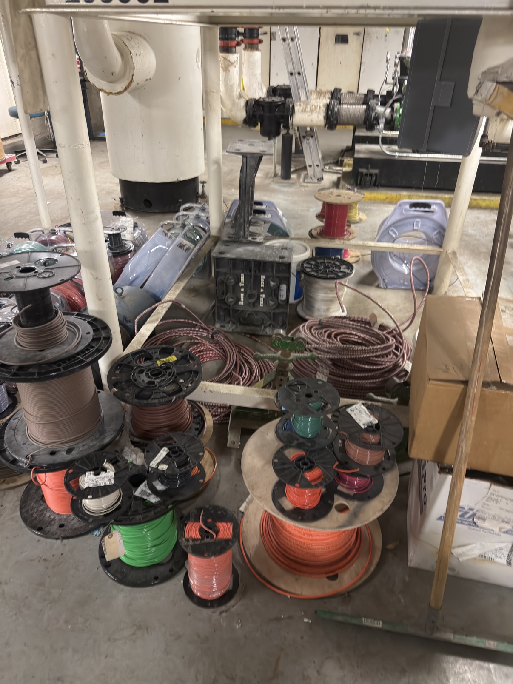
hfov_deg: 56.8
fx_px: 474
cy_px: 342
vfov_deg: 71.6
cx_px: 256
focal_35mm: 24
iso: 640
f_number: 1.78
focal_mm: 6.76
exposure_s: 1/30
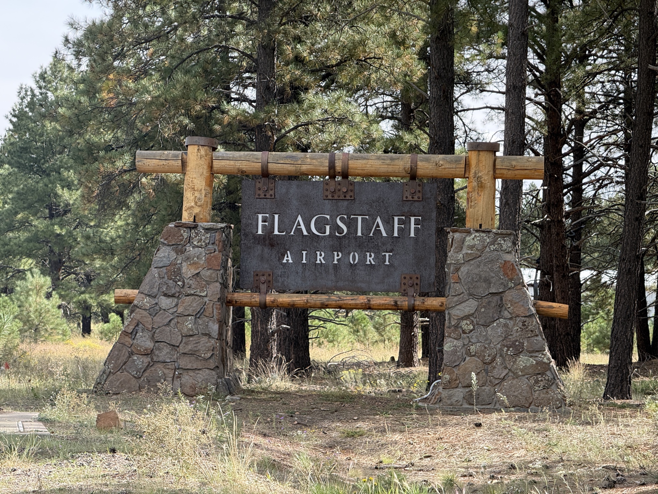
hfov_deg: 16.4
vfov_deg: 12.3
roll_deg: -1.8
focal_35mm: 120
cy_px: 247
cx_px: 329
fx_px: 2281
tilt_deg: +1.5
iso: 64
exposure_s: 1/418
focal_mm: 15.66
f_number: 2.8
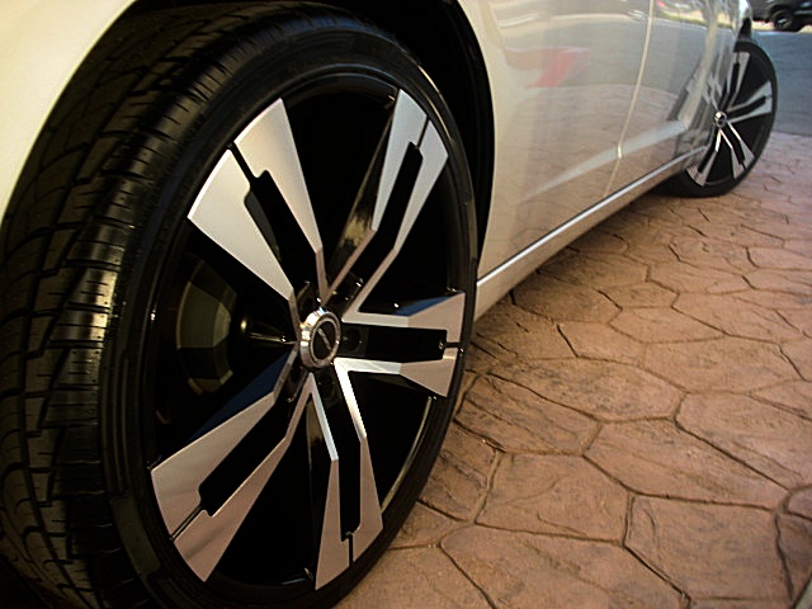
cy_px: 304
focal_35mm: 36
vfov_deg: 39.7
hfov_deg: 51.4
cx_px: 406
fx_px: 844
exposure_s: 1/60
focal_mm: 6.3
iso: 50
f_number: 2.8
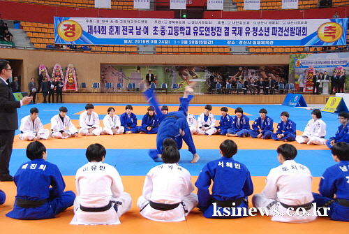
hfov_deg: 41.1
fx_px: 466
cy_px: 117
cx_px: 174
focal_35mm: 48
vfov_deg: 28.2
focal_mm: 32
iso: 1250
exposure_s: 1/80
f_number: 4.2
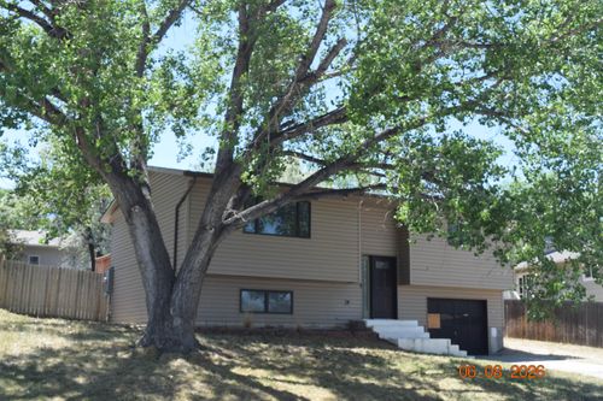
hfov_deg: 45.0
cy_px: 200
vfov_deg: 30.8
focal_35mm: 44
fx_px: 728
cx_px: 302
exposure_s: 1/250
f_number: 8
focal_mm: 29
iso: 200
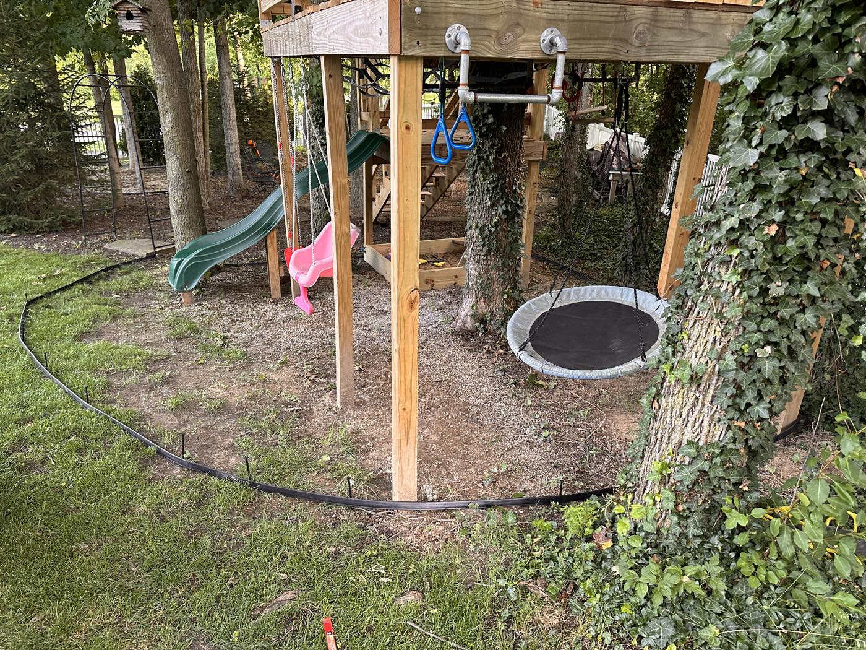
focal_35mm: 24
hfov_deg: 71.6
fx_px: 600
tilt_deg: -23.7
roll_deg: -1.1
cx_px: 433
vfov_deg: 56.8
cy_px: 325
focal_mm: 6.86
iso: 250
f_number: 1.78
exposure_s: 1/114
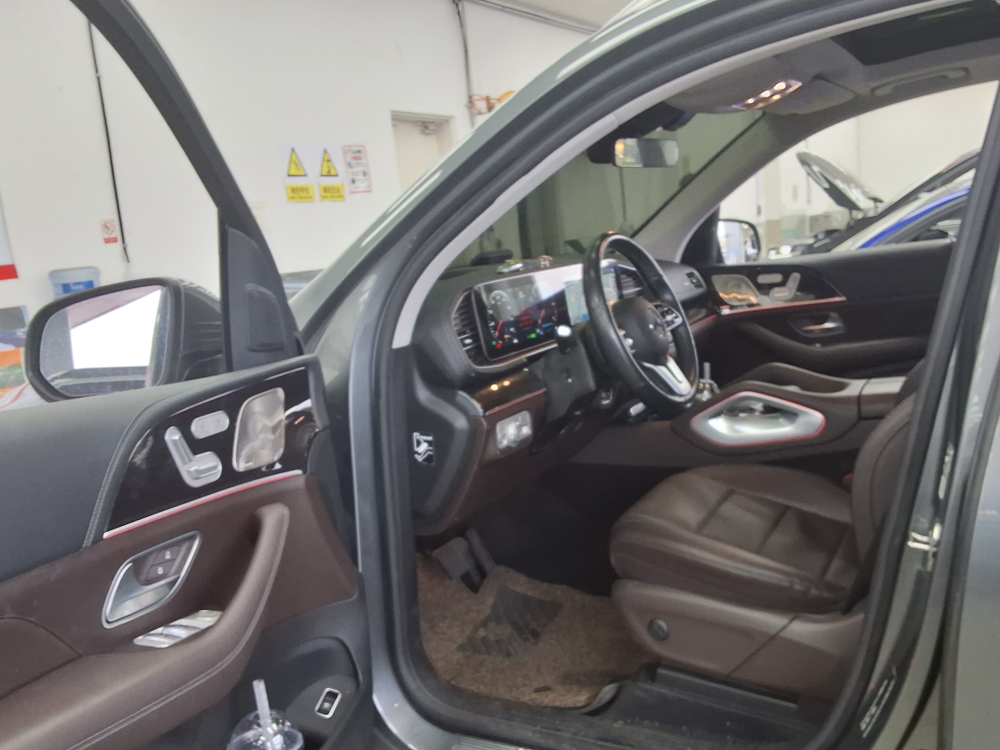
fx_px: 896
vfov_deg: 45.4
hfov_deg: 58.3
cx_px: 534
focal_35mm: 31
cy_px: 407
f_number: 1.9
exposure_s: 1/40
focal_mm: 2.91
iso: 50
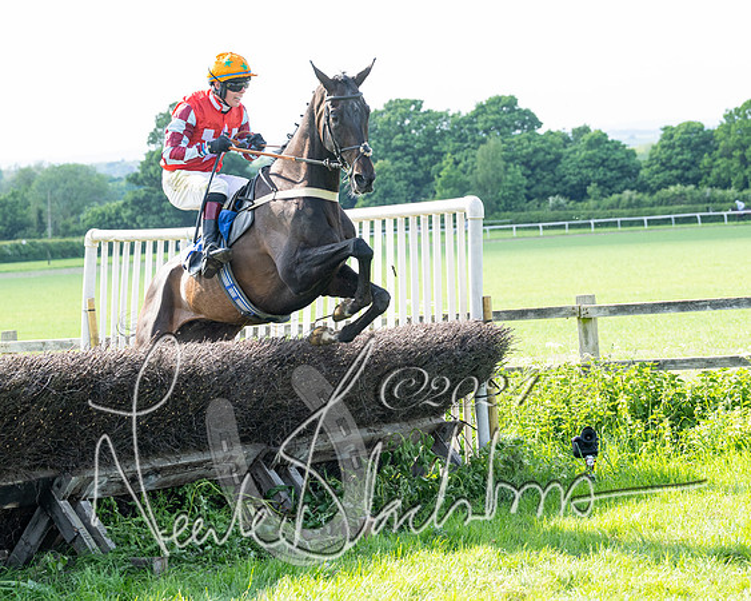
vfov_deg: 12.9
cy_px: 299
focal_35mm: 119
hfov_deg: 16.1
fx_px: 2652
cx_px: 310
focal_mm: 70
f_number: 4
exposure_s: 1/1000
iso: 400
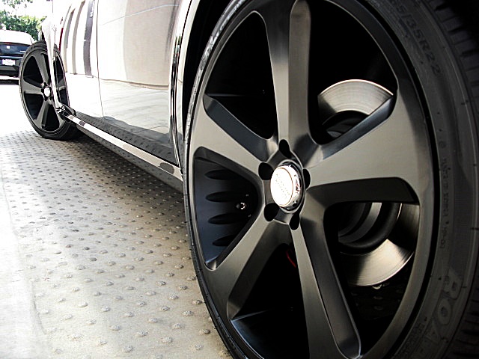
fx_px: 498
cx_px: 240
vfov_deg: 39.7
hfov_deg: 51.4
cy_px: 180
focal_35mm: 36
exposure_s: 1/200
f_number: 2.8
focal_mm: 6.3
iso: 50
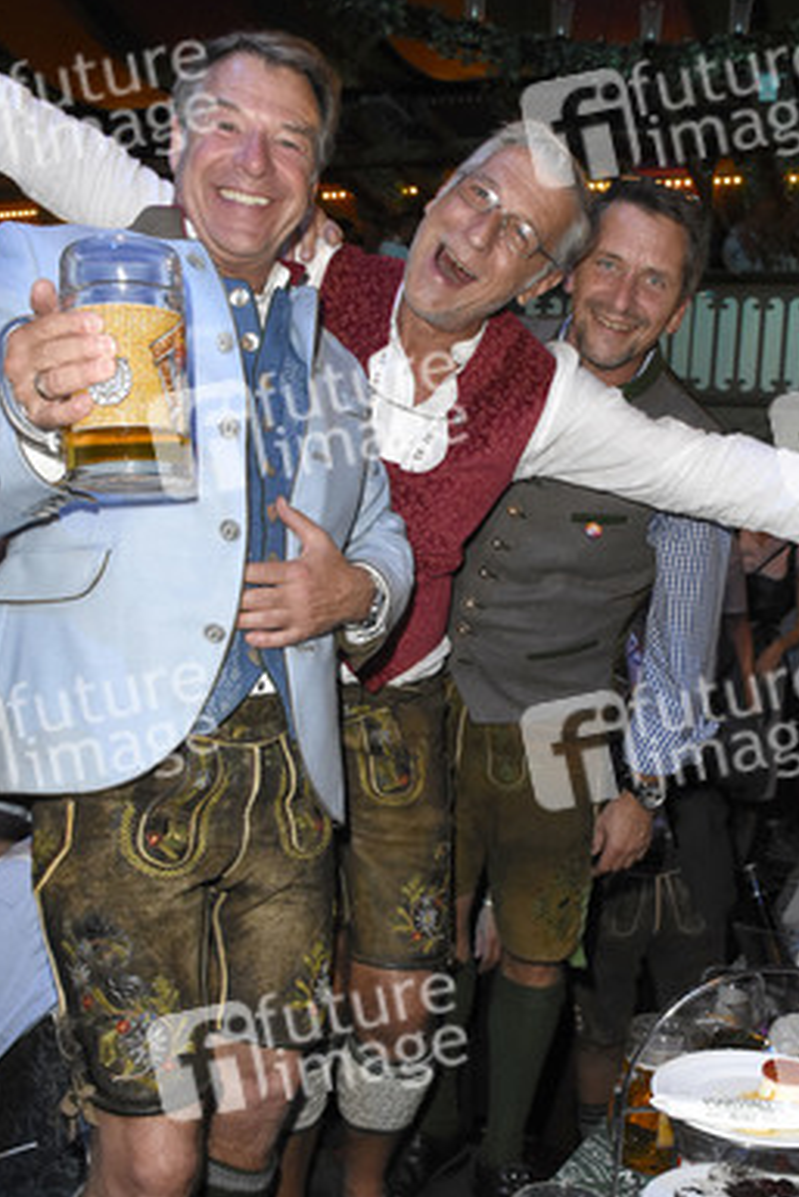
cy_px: 581
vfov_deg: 65.4
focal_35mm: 28
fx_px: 931
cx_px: 398
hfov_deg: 46.4
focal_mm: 18
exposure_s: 1/60
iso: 3200
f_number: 6.3
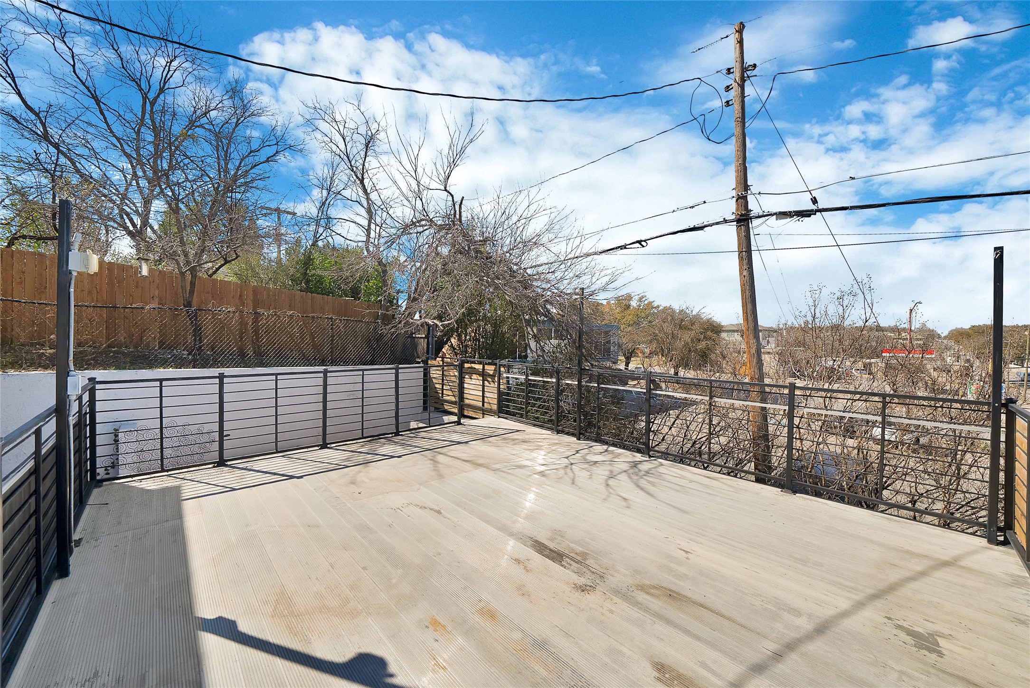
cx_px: 515
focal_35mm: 12
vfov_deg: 90.1
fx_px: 344
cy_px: 344
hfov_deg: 112.6
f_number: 9
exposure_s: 1/500
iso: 640
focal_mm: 12
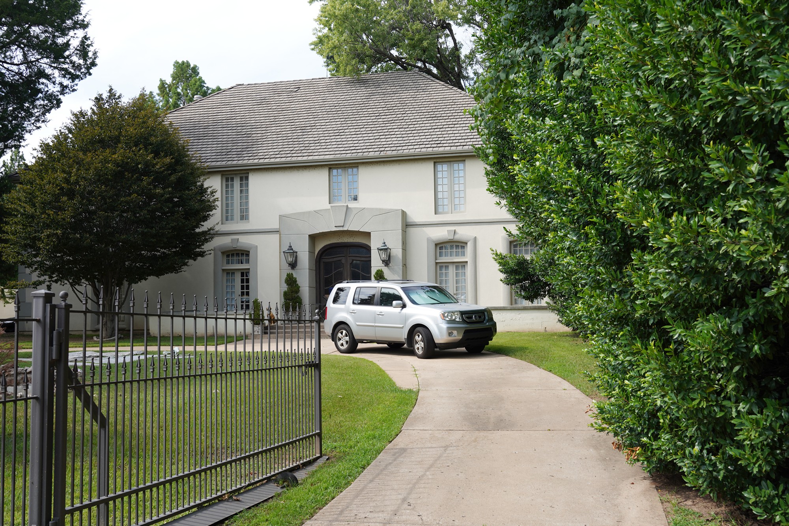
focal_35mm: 36
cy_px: 263
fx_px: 789
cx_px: 394
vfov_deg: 36.9
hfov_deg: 53.1
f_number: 8
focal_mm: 36
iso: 100
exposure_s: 1/100
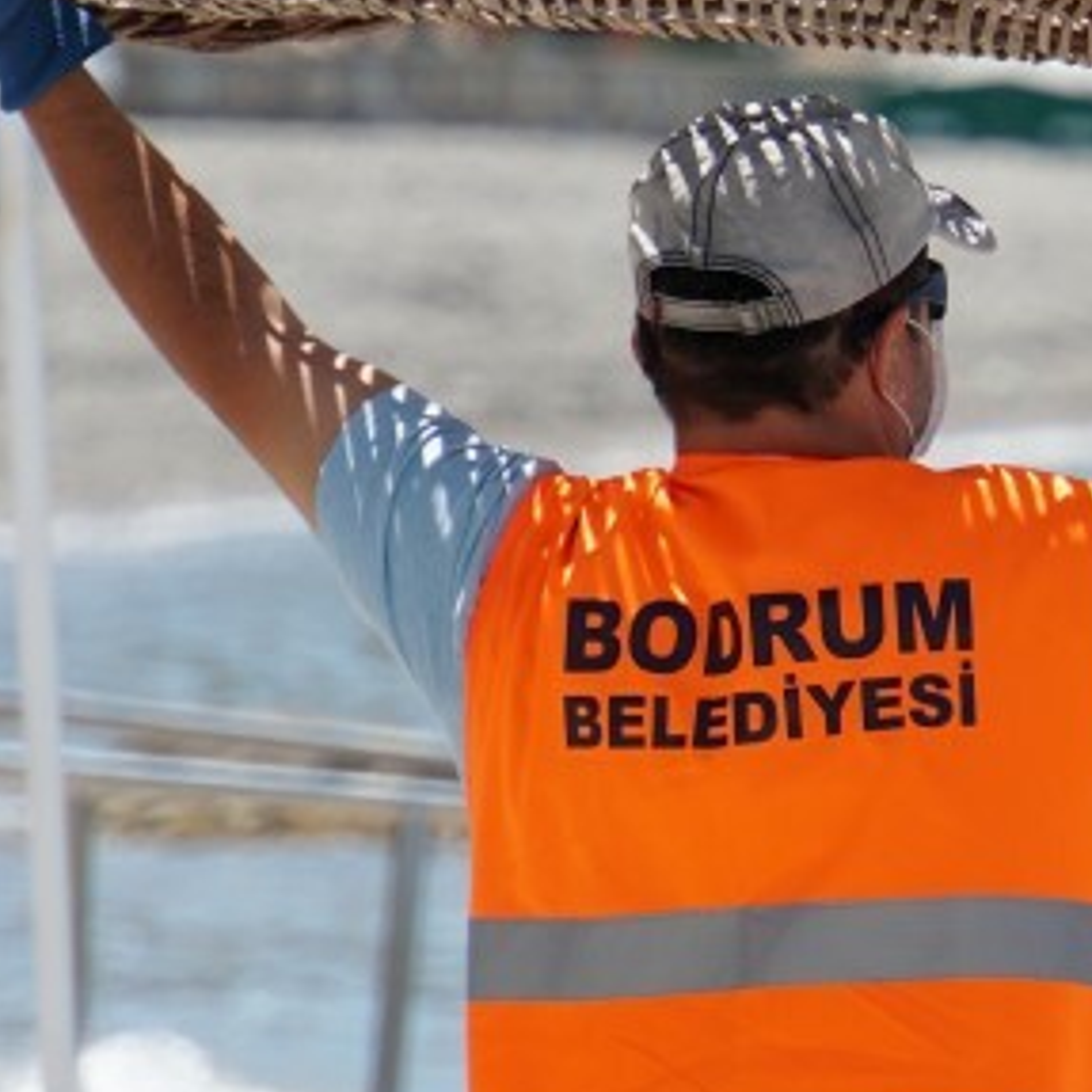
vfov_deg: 1.7
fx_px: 36547
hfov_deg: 1.7
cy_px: 289
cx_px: 1431
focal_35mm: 1024
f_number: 6.3
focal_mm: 200
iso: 100
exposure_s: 1/320
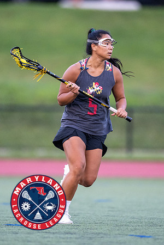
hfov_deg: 1.9
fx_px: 4946
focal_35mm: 724
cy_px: 126
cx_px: 89
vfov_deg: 2.8
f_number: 2.8
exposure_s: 1/1250
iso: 2500
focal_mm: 400
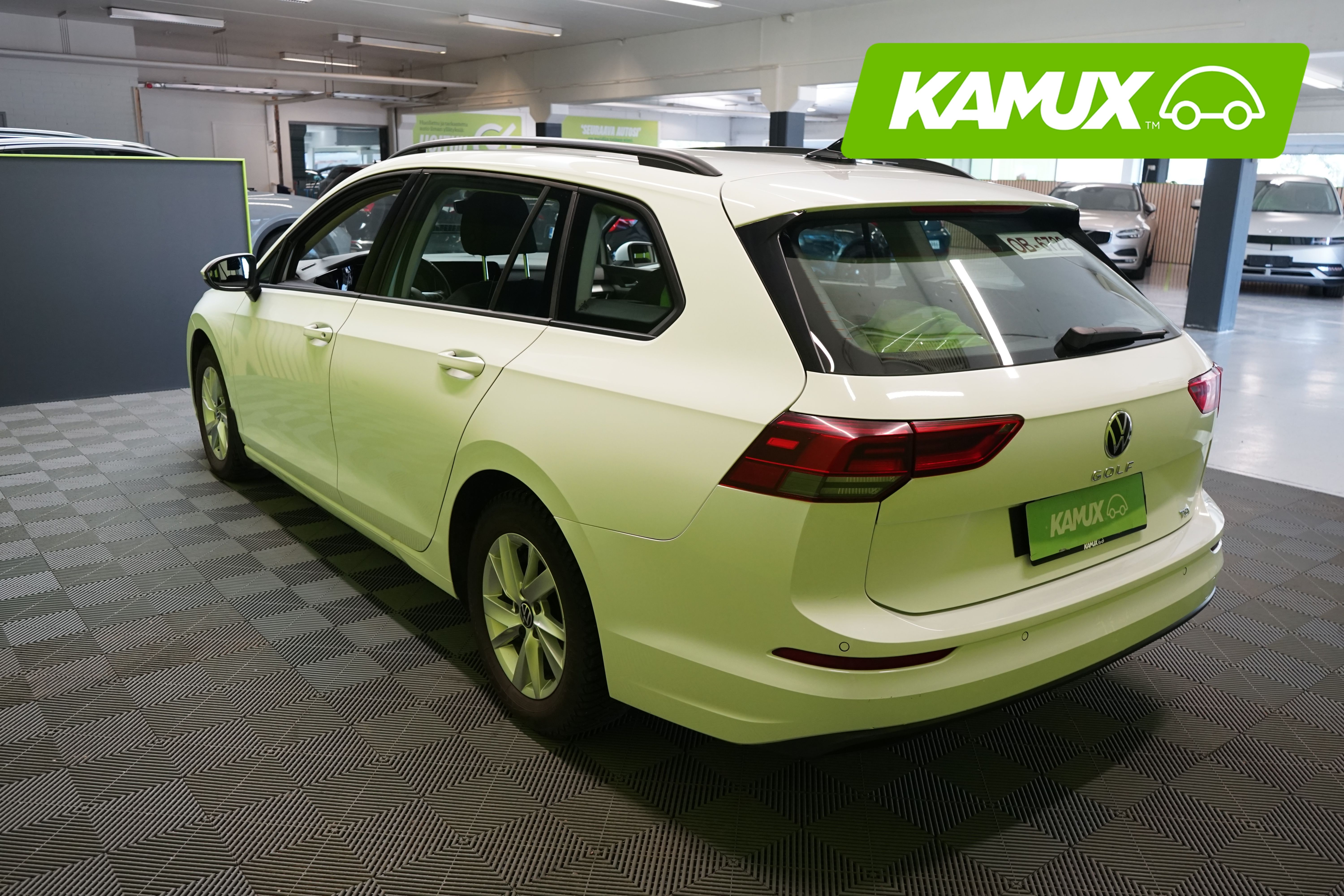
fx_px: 1045
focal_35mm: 28
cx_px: 672
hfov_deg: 65.5
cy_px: 448
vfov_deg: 46.4
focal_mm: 28
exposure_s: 1/30
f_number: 6.3
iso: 1250
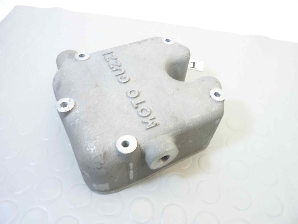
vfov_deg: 54.9
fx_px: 215
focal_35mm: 25
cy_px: 112
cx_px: 149
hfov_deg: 69.4
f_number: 3.3
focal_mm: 4.1
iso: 80
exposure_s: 1/13
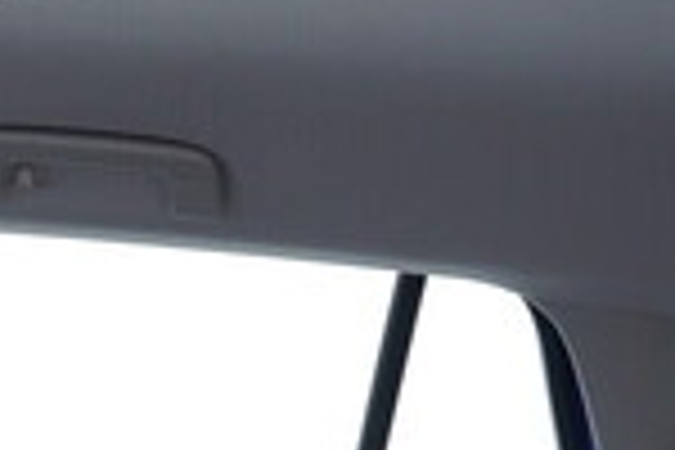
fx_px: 2475
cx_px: 225
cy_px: 763
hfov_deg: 15.5
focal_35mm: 132
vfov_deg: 9.9
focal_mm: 24
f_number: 2.8
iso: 160
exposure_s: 1/40
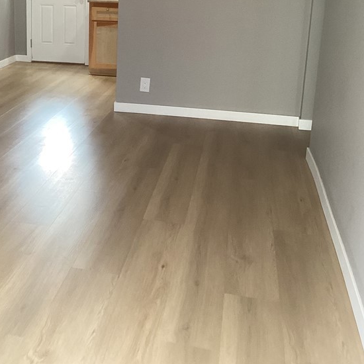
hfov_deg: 32.4
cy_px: 113
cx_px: 68
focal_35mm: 51
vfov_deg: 33.0
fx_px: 607
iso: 100
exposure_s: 1/60
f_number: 2.4
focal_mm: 3.3
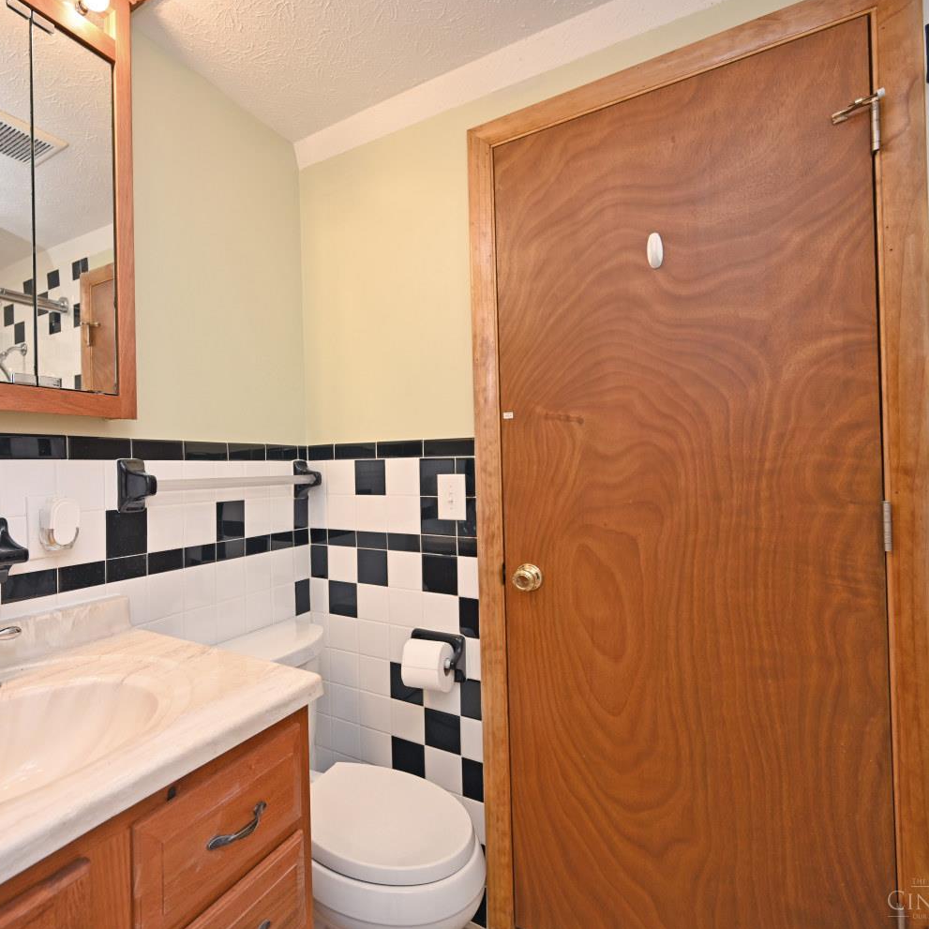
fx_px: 547
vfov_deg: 80.7
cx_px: 328
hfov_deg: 78.7
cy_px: 464
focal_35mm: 18
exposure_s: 1/60
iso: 720
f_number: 4
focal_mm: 14
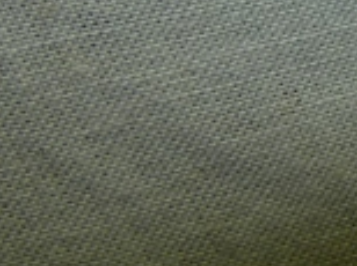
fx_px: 1143
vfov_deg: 10.6
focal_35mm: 111
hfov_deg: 14.5
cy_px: -451
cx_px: 731
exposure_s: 1/60
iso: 80
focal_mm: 3.6
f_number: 2.8
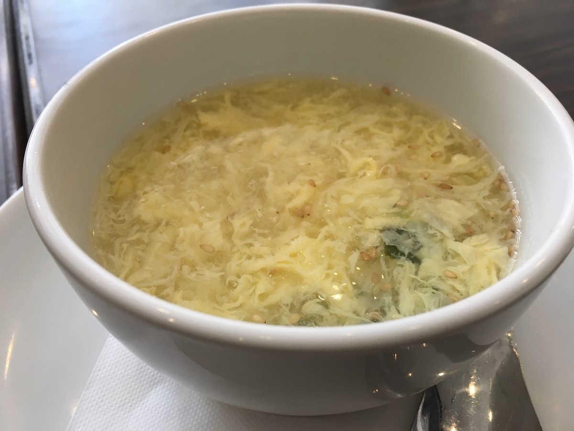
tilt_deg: -45.3
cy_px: 216
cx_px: 287
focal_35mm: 29
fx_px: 481
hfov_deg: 61.7
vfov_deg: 48.2
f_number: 2.2
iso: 25
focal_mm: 4.15
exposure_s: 1/40
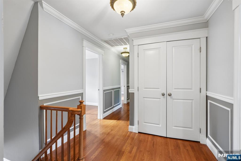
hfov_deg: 96.8
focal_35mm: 16
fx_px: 107
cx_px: 120
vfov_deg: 73.7
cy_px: 80
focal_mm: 16
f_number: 8
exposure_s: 1/25
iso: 400
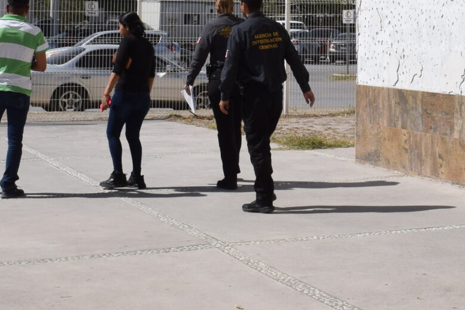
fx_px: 1149
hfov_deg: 22.6
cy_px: -106
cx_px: 373
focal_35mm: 89
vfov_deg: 14.6
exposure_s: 1/500
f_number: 11
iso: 200
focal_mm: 18
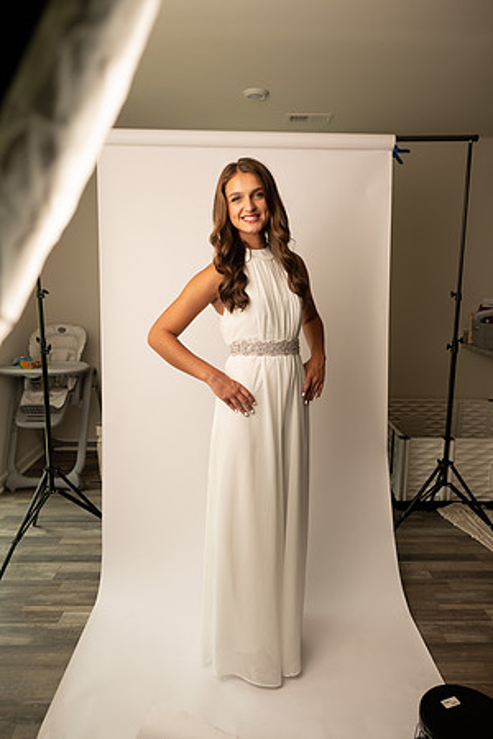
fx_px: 493
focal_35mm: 24
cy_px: 370
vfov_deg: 73.7
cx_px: 246
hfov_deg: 53.1
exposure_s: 1/160
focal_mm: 24
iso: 100
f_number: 3.2
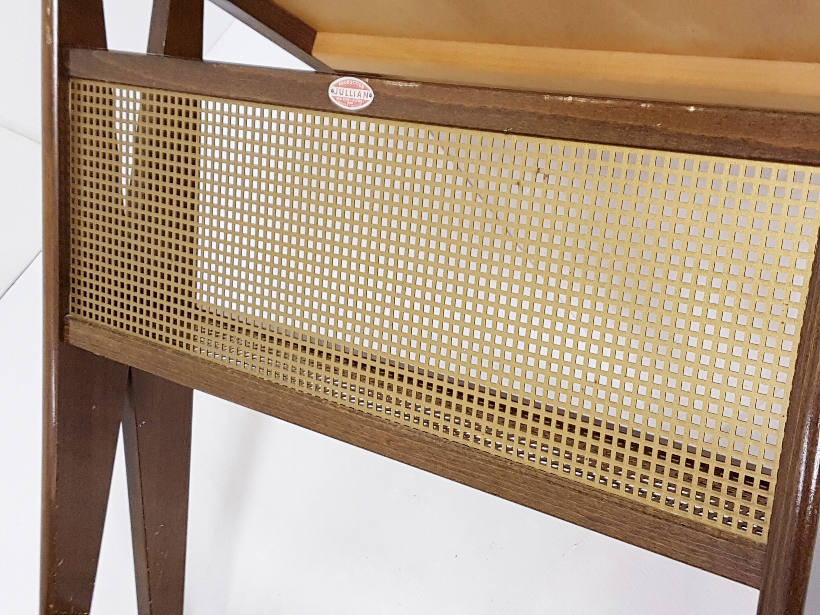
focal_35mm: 26
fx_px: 616
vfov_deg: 53.1
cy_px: 308
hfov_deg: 67.3
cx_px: 410
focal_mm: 4.2
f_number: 1.7
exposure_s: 1/25
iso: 160
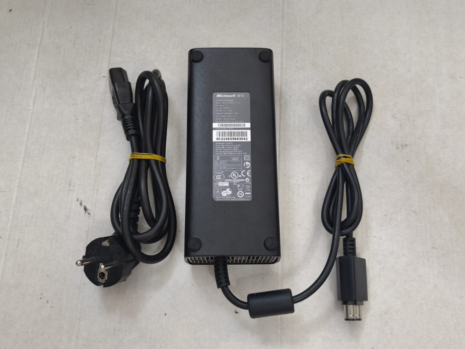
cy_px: 174
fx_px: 470
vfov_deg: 40.7
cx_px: 232
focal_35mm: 35
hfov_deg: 52.6
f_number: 1.6
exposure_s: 1/50
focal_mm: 6.57
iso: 500
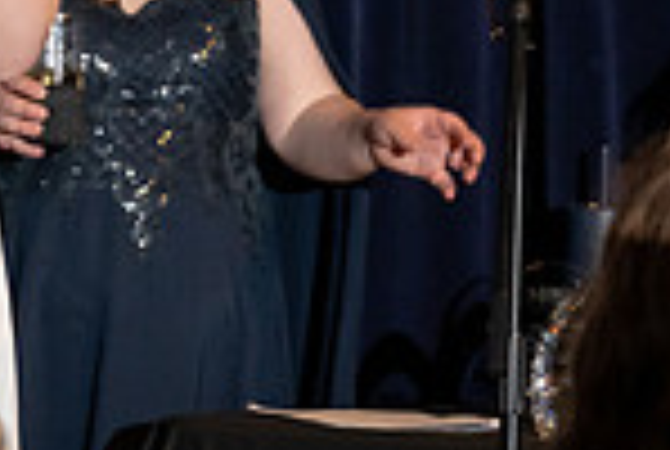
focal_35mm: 582
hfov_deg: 3.5
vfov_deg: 2.4
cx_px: -130
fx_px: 10853
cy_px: -196
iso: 2500
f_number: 5
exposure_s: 1/200
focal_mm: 150
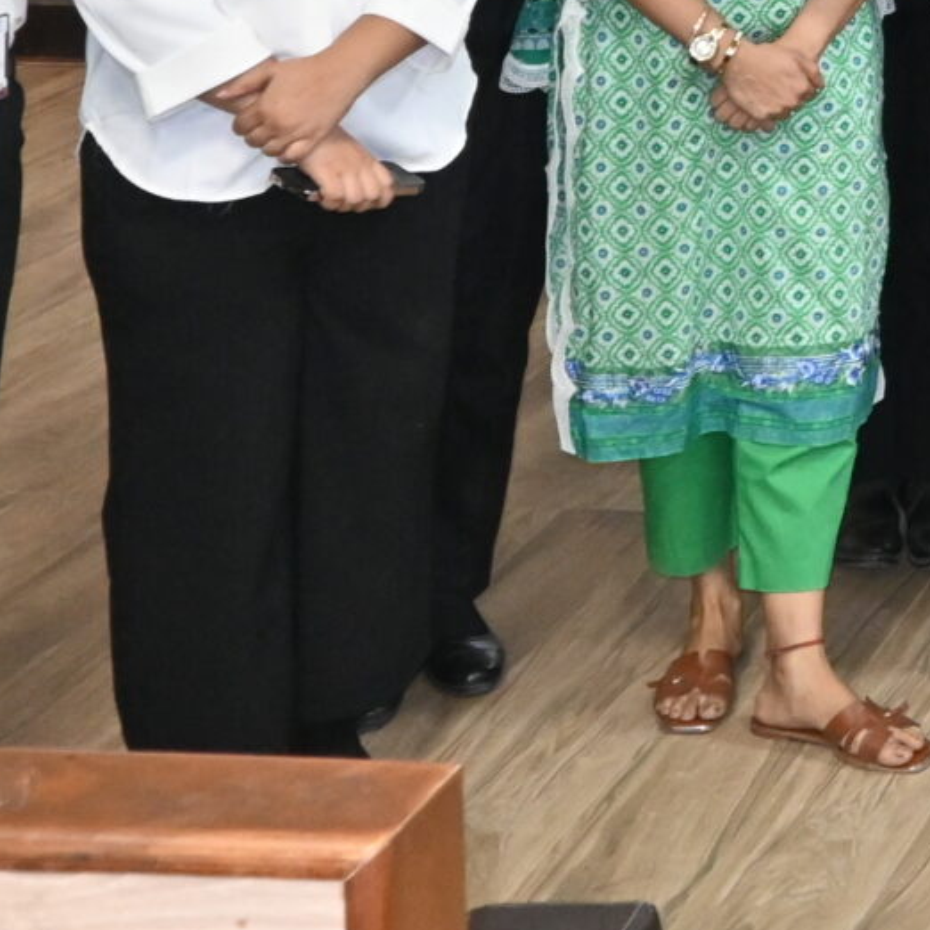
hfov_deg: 14.2
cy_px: -402
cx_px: 1938
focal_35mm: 100
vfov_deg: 16.1
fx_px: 3040
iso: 1600
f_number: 6.3
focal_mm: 16
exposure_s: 1/40
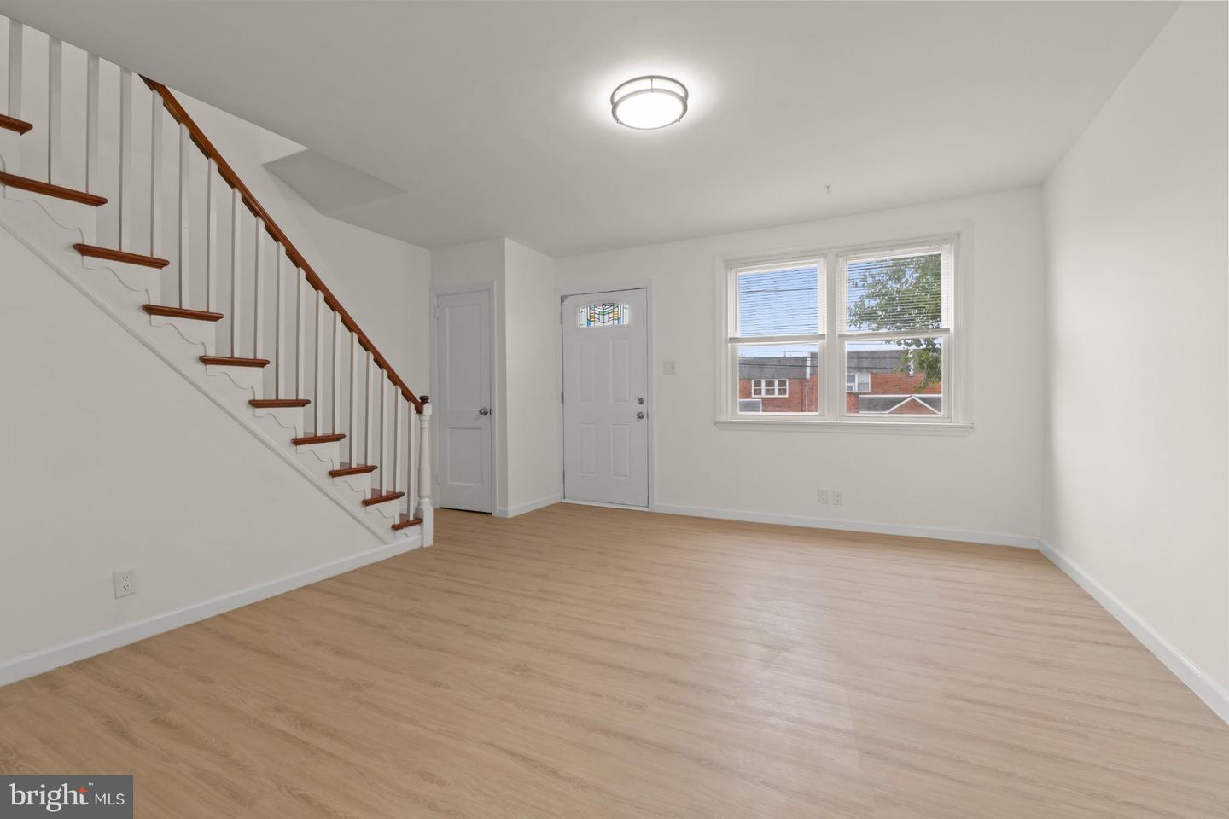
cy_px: 410
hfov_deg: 100.4
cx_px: 614
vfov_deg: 77.3
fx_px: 512
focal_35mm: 15
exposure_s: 1/2
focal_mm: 10
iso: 200
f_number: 9
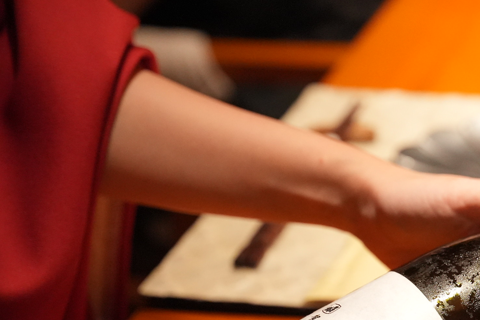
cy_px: 225
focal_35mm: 126
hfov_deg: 15.6
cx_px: 570
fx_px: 1683
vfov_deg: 10.8
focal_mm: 53.1
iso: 5000
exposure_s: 1/125
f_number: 2.8
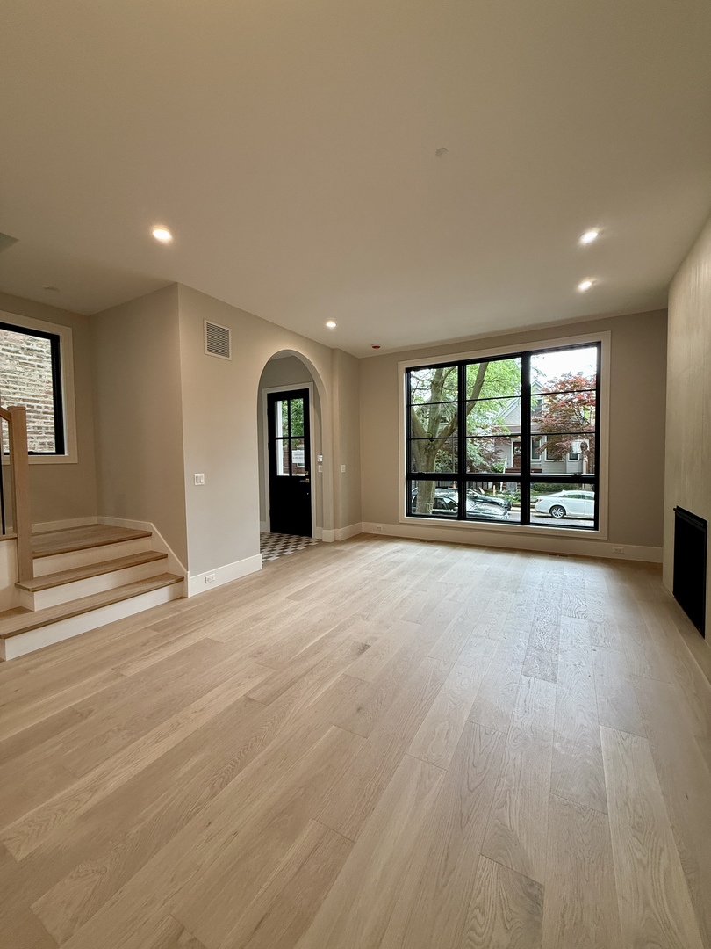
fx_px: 383
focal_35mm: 14
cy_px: 474
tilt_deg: -2.0
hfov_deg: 85.7
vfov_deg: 102.1
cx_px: 356
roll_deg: +0.5
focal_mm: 2.22
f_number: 2.2
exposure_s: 1/120
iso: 200
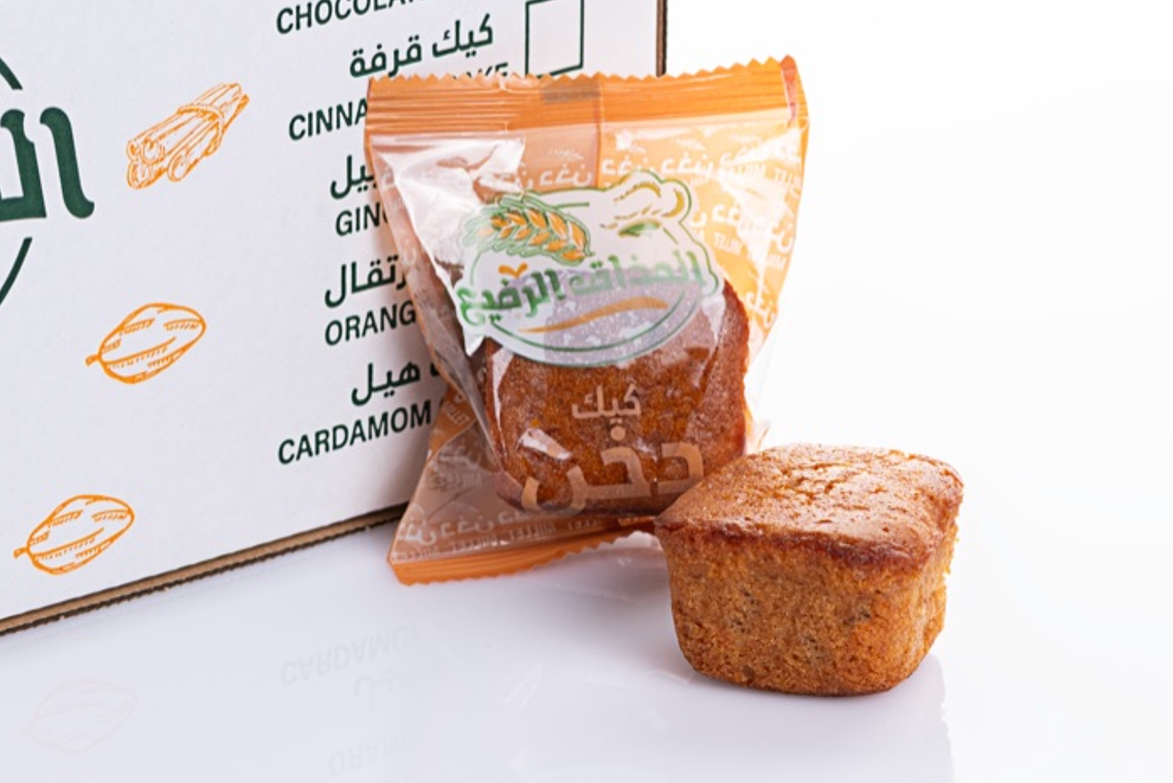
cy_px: 246
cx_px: 417
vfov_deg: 5.7
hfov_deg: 8.5
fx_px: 7854
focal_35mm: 241
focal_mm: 105
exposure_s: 1/50
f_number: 10
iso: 100
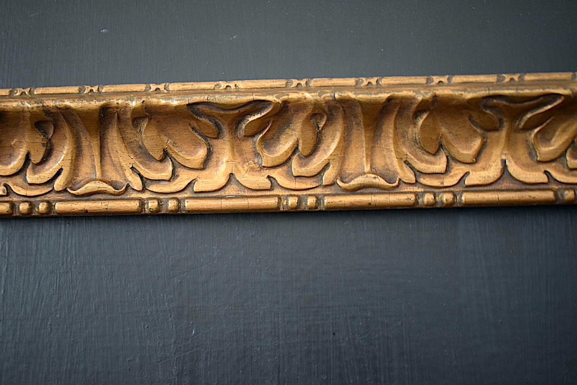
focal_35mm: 42
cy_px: 192
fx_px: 673
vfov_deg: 31.9
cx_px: 288
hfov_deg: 46.4
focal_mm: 28
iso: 1000
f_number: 4.2
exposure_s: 1/60
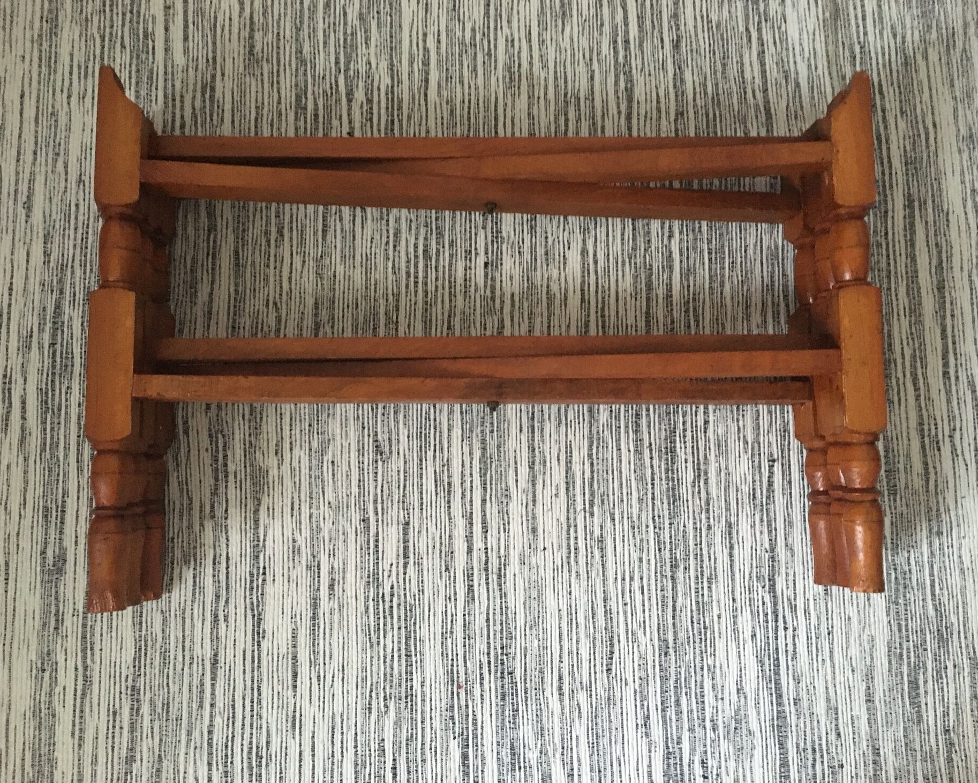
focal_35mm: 31
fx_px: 897
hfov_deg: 57.2
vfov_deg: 47.1
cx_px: 490
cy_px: 397
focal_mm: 4.15
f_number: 2.2
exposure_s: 1/17
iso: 320
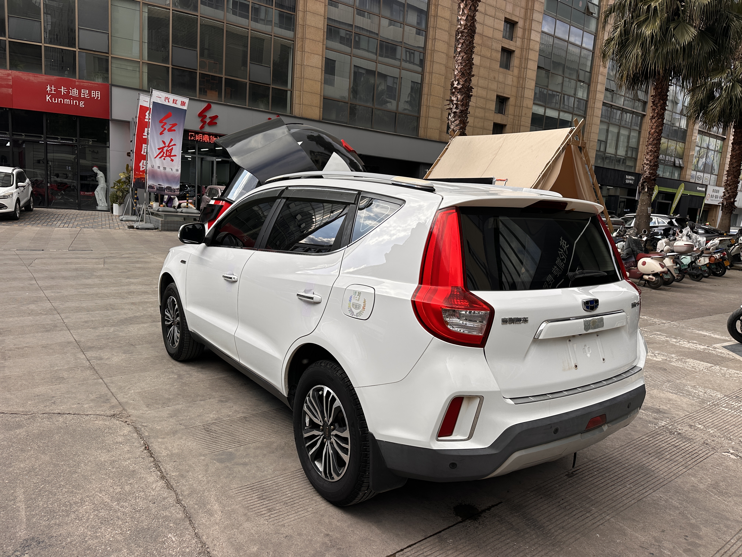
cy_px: 278
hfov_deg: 71.6
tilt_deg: -7.0
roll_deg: -3.1
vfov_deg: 56.8
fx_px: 514
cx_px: 371
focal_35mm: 24
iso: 80
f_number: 1.78
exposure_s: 1/816
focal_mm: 6.86
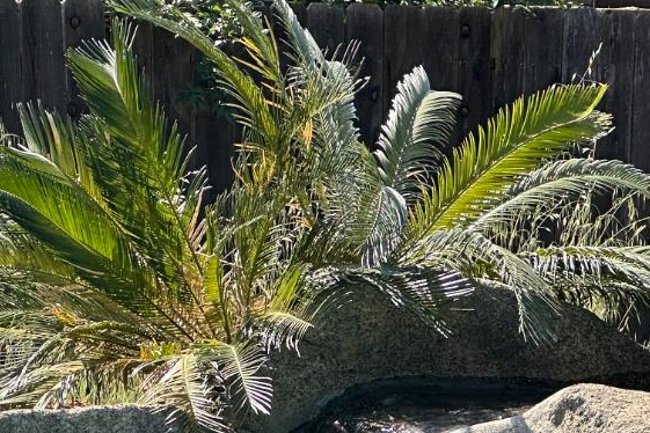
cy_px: 501
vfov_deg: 6.4
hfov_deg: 9.6
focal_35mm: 214
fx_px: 3864
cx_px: 207
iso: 32
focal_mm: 9
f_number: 2.8
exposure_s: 1/234
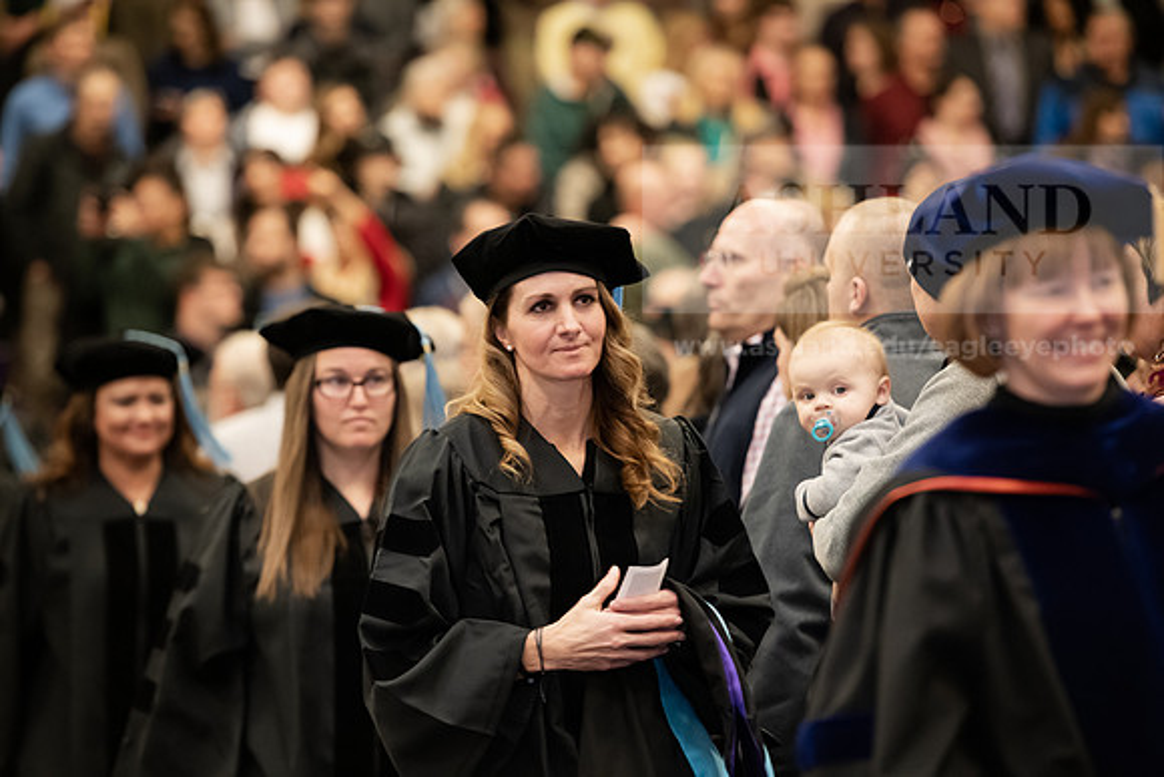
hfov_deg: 11.1
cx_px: 582
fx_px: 5983
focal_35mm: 185
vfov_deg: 7.4
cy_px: 388
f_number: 3.5
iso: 2500
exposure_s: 1/200
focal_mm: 185
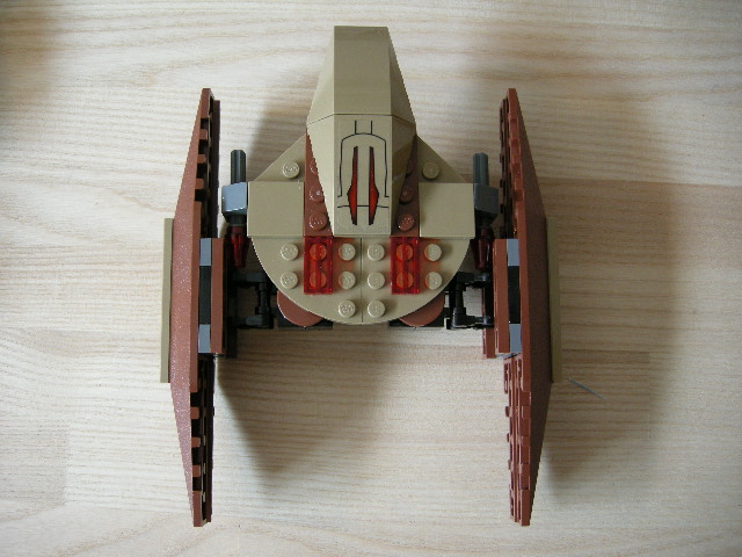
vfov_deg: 39.7
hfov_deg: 51.4
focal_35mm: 36
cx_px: 371
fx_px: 772
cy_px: 278
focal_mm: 7.5
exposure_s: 1/60
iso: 187
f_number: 2.7
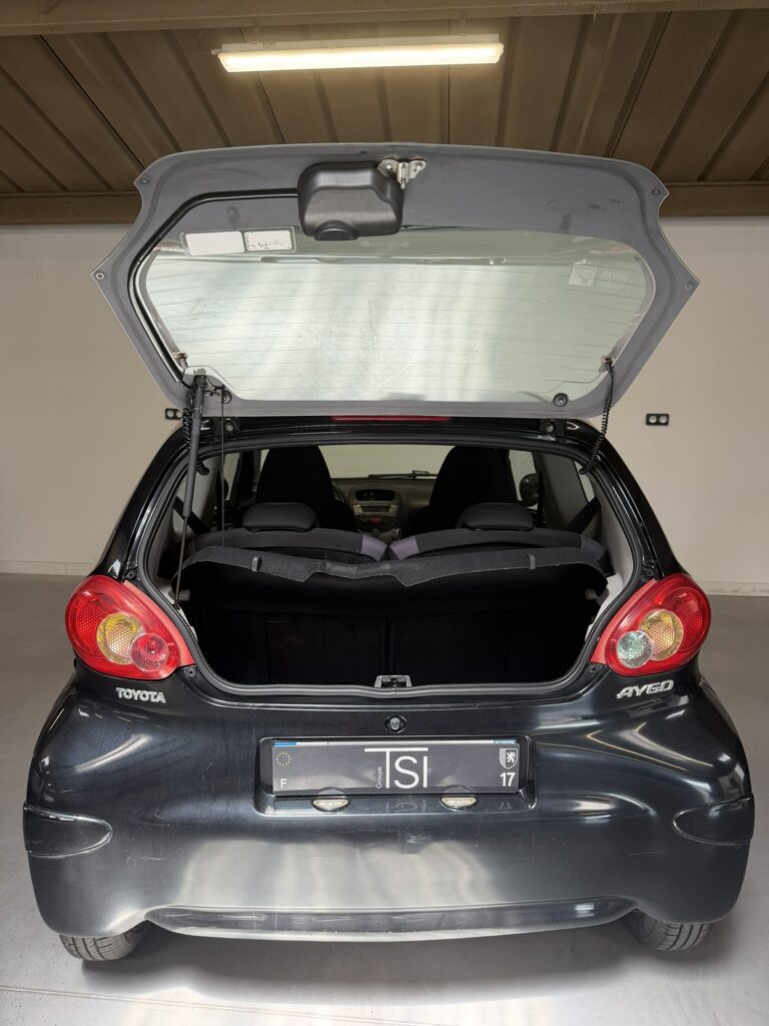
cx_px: 384
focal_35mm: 24
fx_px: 711
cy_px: 513
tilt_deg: -8.5
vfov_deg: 71.6
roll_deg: -0.9
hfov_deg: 56.8
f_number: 1.78
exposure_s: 1/146
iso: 80
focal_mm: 6.76
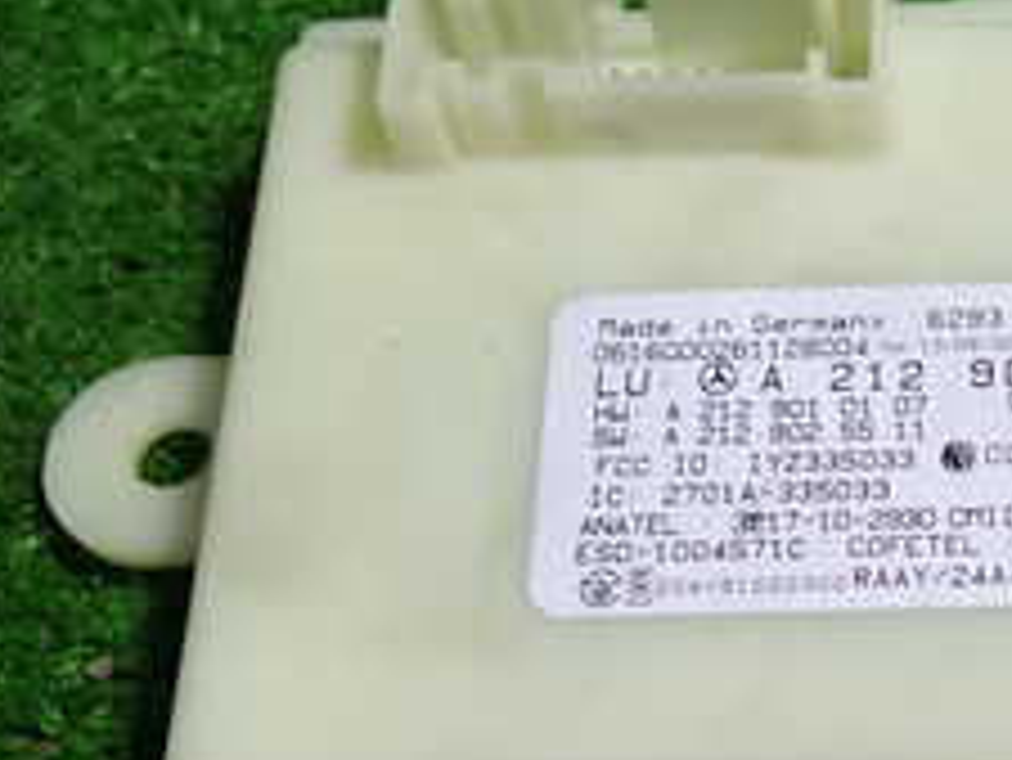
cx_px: 1030
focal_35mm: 80
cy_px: 468
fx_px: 2340
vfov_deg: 18.4
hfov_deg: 23.3
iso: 200
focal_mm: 5.4
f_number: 2.3
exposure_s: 1/60
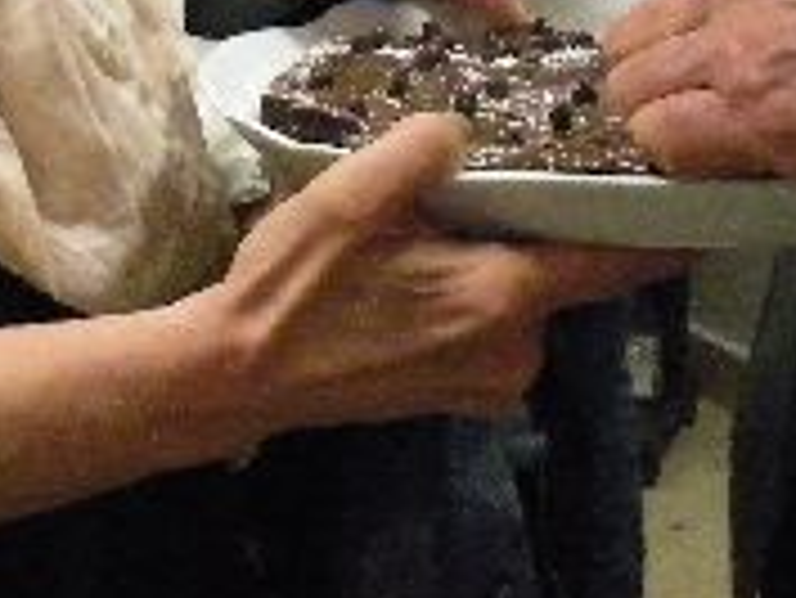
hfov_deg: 16.0
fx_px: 2807
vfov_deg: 11.6
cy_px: -297
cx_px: 702
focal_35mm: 122
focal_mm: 4.7
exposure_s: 1/60
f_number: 2.8
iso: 800
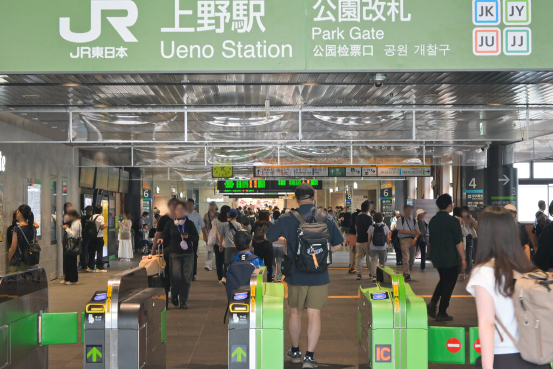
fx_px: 1152
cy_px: 184
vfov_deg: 18.2
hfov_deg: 27.0
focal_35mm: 75
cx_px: 276
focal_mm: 50
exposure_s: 1/80
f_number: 6.3
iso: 800
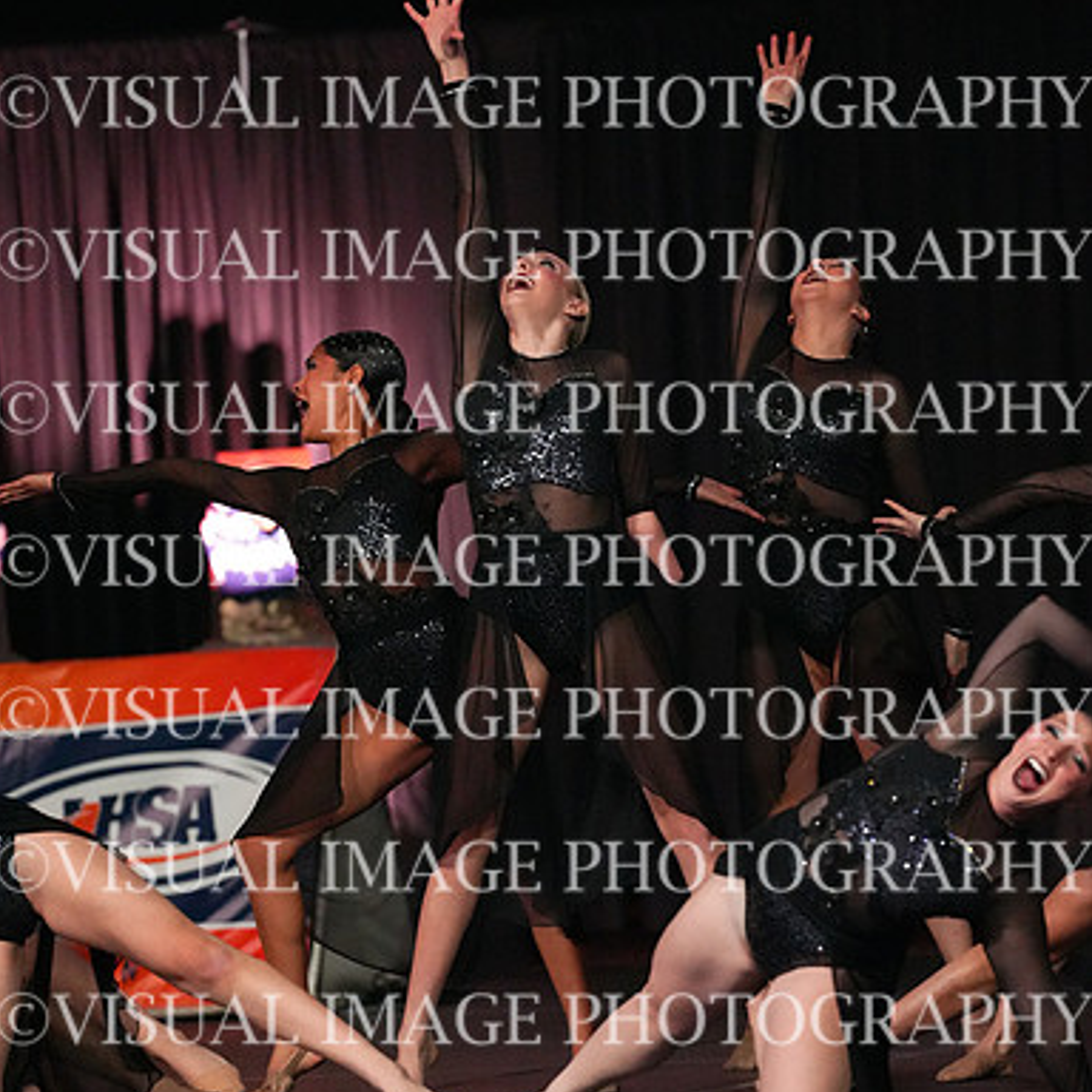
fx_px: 13741
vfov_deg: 4.6
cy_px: 637
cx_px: 545
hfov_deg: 4.6
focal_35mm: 385
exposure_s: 1/1250
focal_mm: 300
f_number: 3.5
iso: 16000
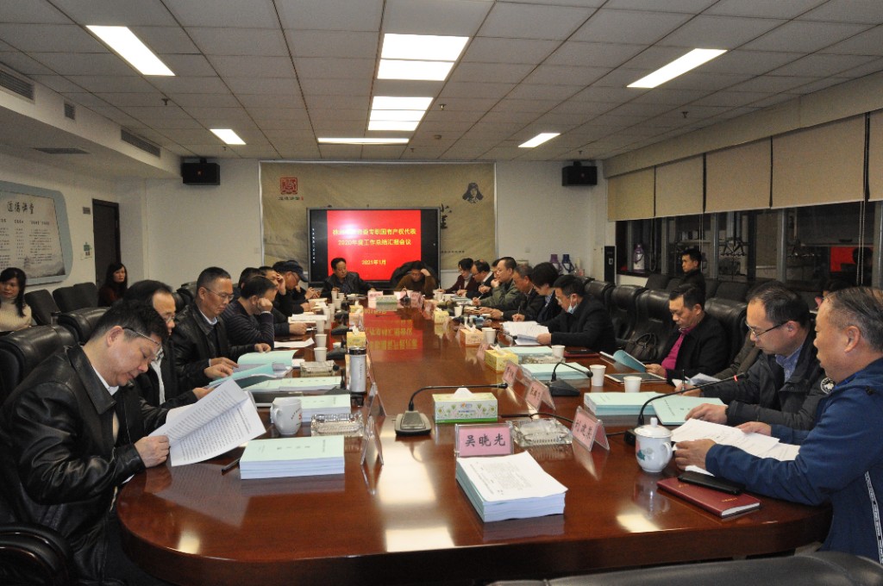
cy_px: 293
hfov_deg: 53.2
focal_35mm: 36
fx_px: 882
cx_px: 442
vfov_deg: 36.8
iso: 2000
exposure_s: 1/200
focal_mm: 24
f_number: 8
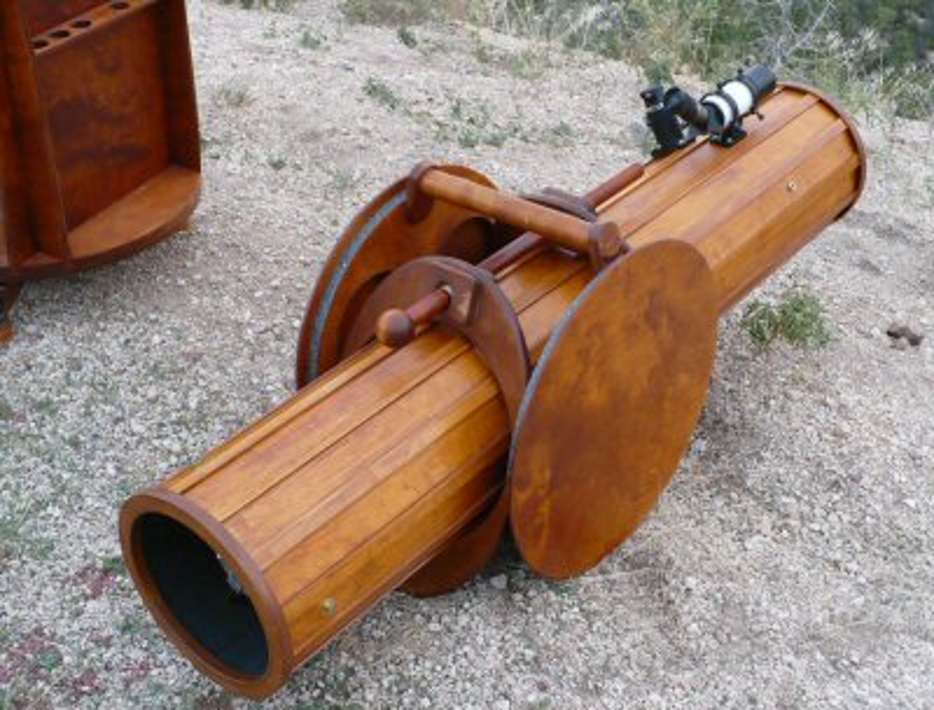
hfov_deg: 39.5
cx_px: 467
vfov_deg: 30.5
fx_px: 1301
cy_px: 355
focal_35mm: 48
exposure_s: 1/20
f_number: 3
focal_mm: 7.9
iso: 200
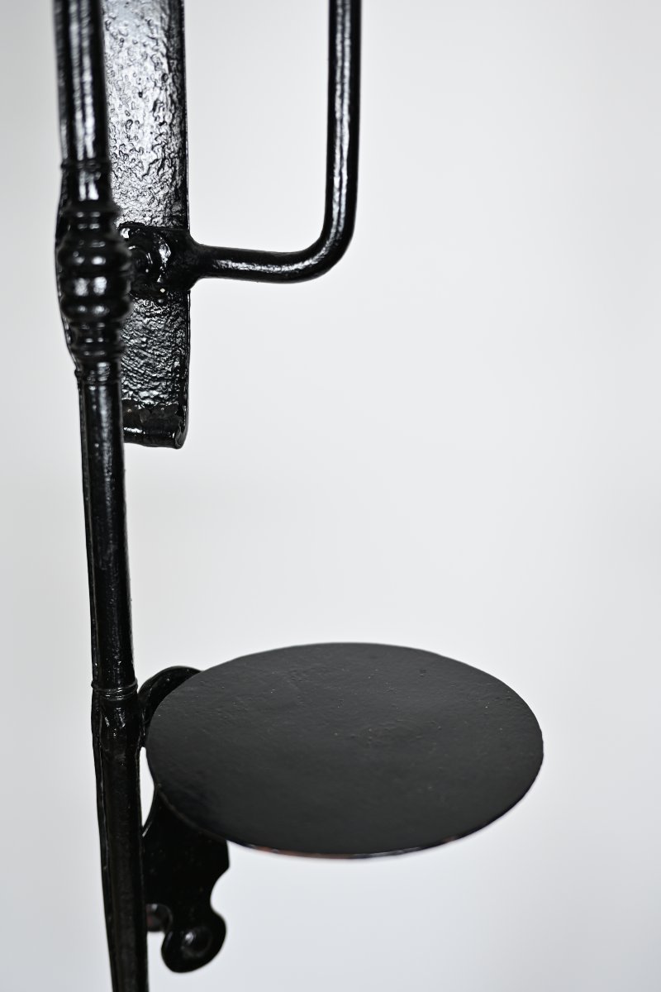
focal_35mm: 40
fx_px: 1102
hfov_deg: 33.4
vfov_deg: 48.5
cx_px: 330
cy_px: 496
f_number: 2.8
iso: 450
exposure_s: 1/125
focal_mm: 40
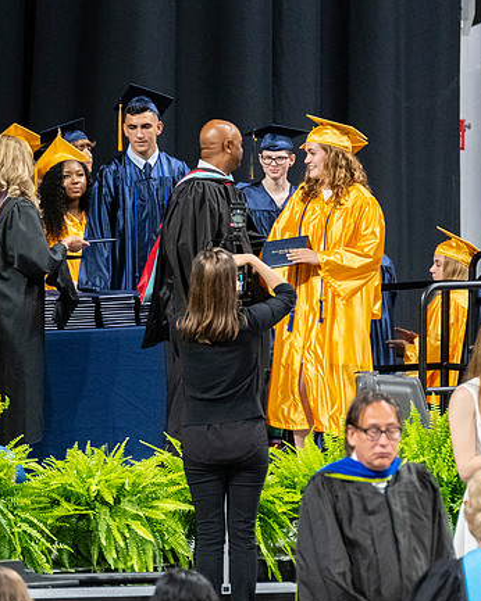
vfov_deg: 3.9
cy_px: 270
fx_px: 8797
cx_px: 161
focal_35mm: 494
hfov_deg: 3.1
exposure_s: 1/200
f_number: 4
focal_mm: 190
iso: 2000
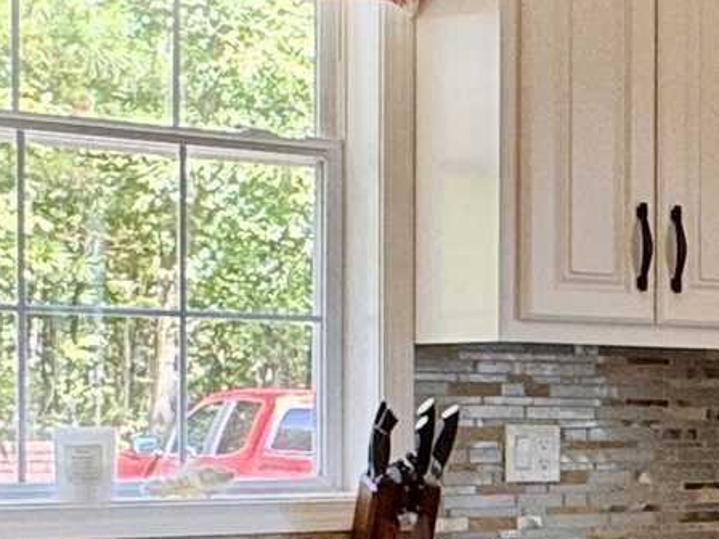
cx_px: 1138
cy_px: 473
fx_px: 1994
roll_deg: -0.5
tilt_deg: -2.3
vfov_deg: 15.2
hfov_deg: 17.8
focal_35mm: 96
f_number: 2.2
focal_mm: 2.22
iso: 160
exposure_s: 1/120
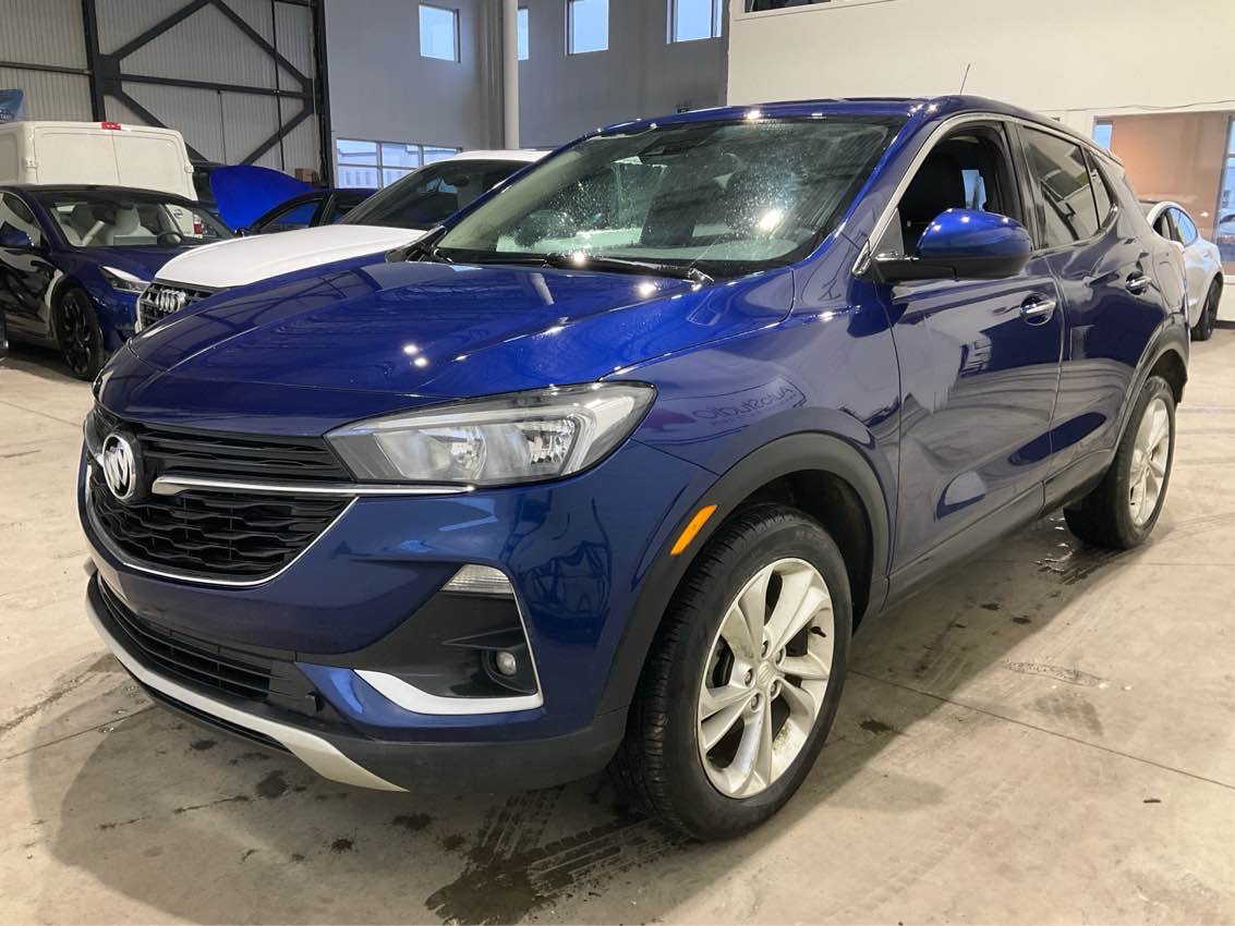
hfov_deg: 61.7
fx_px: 1035
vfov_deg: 48.2
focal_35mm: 29
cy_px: 463
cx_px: 618
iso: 200
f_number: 1.8
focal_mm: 3
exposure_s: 1/60
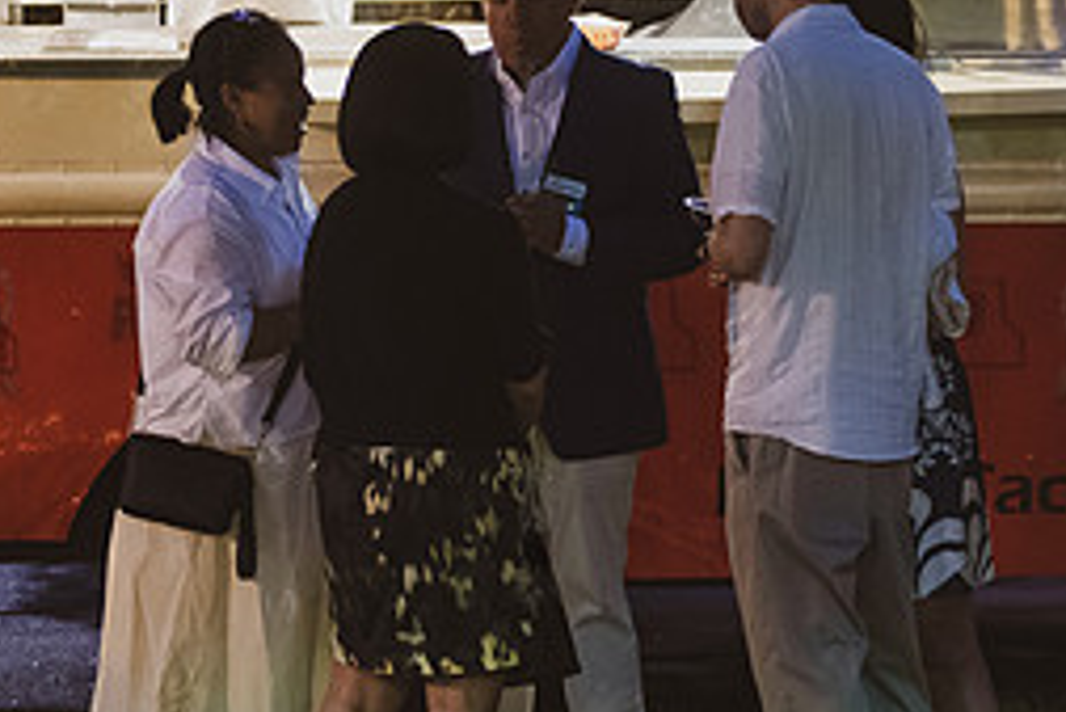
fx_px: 6251
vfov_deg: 6.5
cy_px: 124
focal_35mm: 211
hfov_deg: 9.7
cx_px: 535
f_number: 3.2
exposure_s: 1/125
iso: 6400
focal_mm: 92
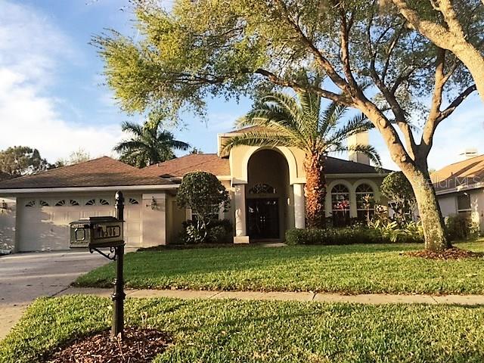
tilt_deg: +6.7
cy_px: 182
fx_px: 405
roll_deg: +0.8
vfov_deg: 48.2
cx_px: 242
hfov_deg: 61.7
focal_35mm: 29
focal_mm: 4.15
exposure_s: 1/638
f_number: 2.2
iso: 32
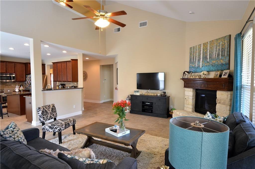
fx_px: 138
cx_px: 128
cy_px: 84
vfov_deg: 62.9
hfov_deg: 85.6
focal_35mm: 20
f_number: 5
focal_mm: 13
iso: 500
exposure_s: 1/20
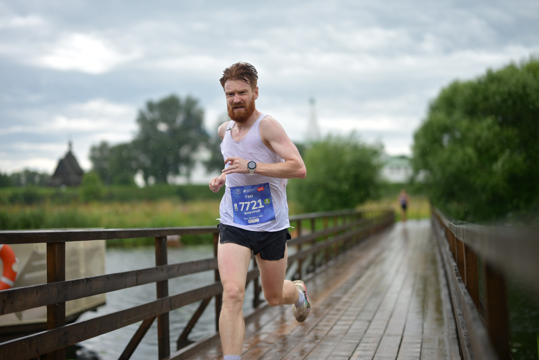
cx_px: 270
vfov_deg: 27.0
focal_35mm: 50
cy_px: 180
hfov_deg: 39.6
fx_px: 749
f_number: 1.2
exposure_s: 1/1000
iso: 125
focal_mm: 50
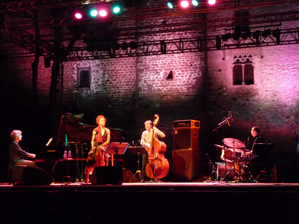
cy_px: 112
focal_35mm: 58
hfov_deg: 33.2
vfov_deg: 25.2
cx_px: 150
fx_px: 501
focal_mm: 9.8
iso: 800
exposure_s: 1/8
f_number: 4.4
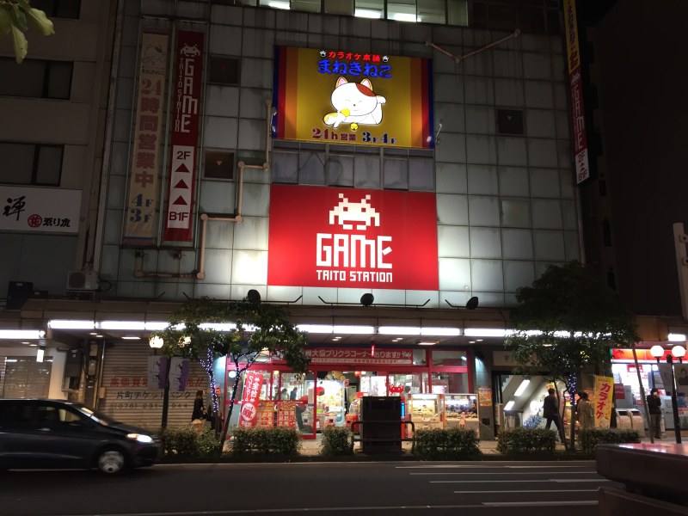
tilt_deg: +12.8
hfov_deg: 61.7
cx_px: 344
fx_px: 576
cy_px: 258
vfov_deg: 48.2
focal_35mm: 29
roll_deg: -0.7
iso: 80
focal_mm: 4.15
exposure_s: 1/30
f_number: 2.2
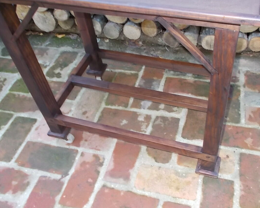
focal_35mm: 38
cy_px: 105
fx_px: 292
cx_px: 154
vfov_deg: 39.2
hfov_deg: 47.7
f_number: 3.2
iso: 200
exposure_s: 1/25
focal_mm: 4.6
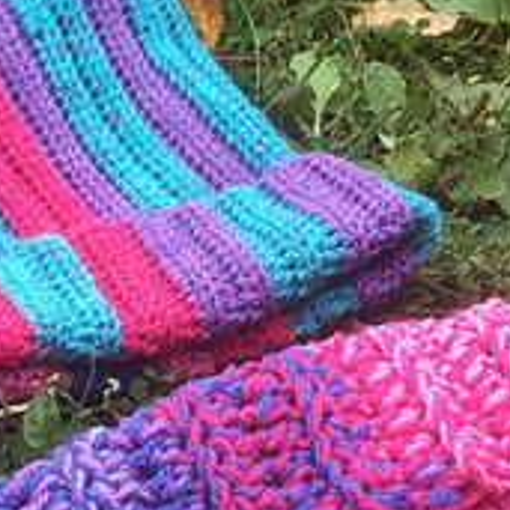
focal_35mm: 96
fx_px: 1600
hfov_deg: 18.0
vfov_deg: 17.8
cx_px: 143
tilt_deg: -52.6
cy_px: 468
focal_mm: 4.15
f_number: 2.2
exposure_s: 1/114
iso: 25
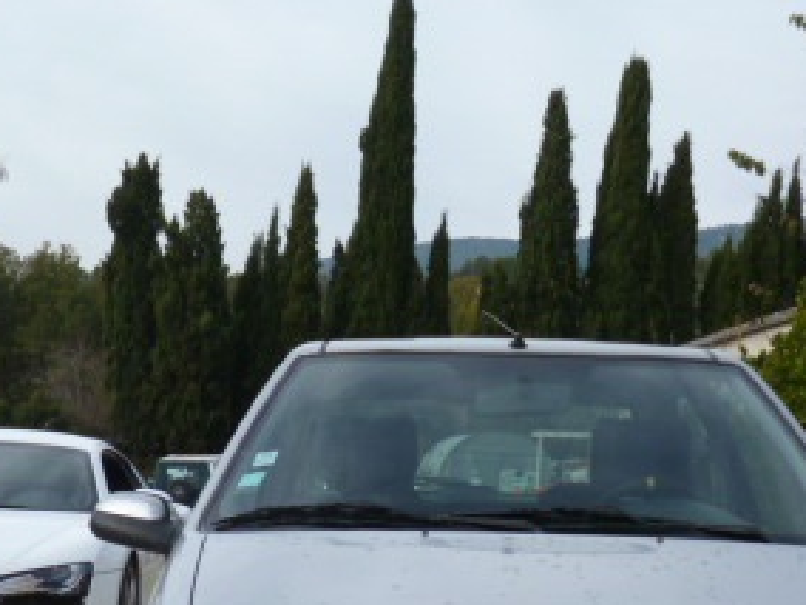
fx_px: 1886
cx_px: 187
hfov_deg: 23.8
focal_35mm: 81
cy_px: 667
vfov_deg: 17.6
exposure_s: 1/800
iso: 100
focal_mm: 6.4
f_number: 3.1
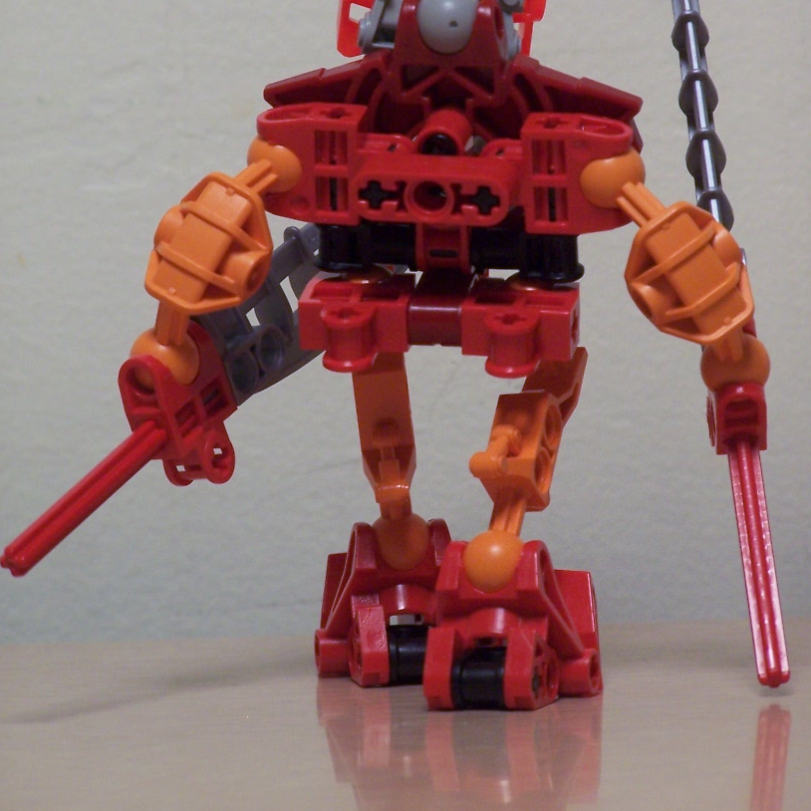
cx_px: 426
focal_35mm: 284
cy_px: 225
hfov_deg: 6.2
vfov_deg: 6.2
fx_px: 7528
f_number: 3.2
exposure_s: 1/15
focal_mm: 36.2
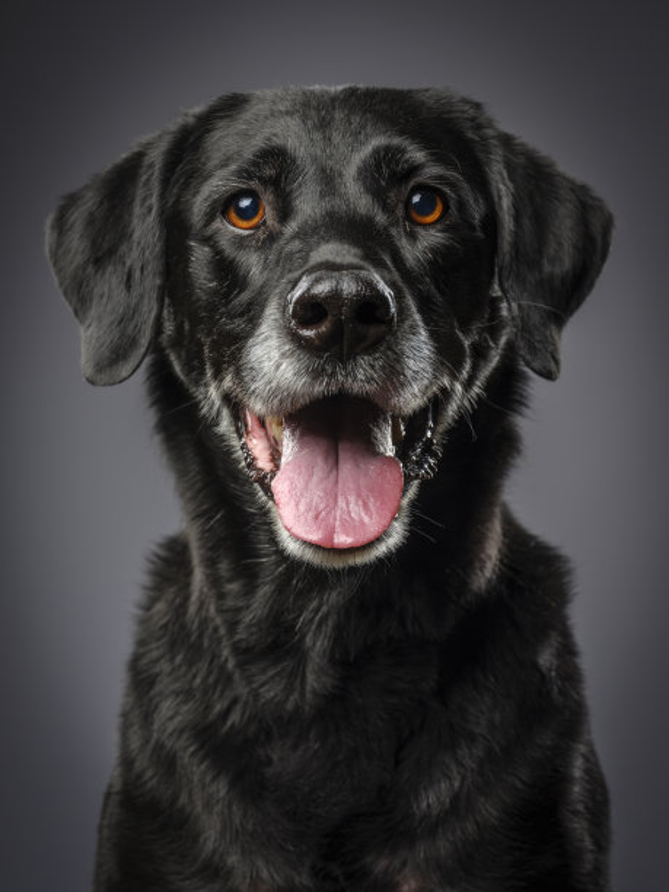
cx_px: 334
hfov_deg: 15.6
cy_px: 446
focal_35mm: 95
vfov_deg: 20.7
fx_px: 2448
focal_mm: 120
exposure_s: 1/125
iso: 100
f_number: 11
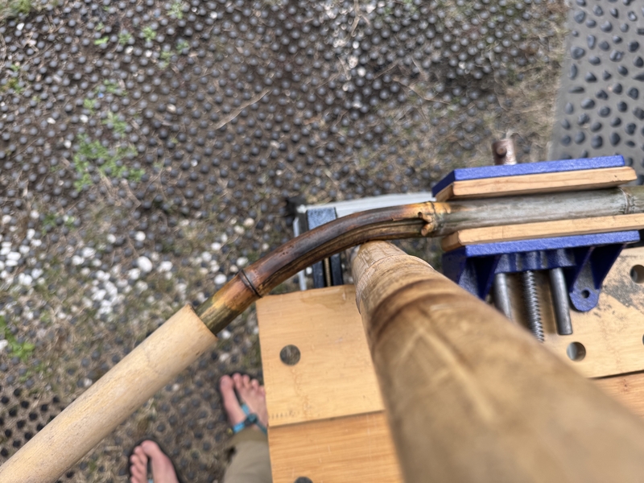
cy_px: 242
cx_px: 322
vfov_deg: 56.8
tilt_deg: -87.1
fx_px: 446
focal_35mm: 24
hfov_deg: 71.6
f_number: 1.78
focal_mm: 6.76
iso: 80
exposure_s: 1/412
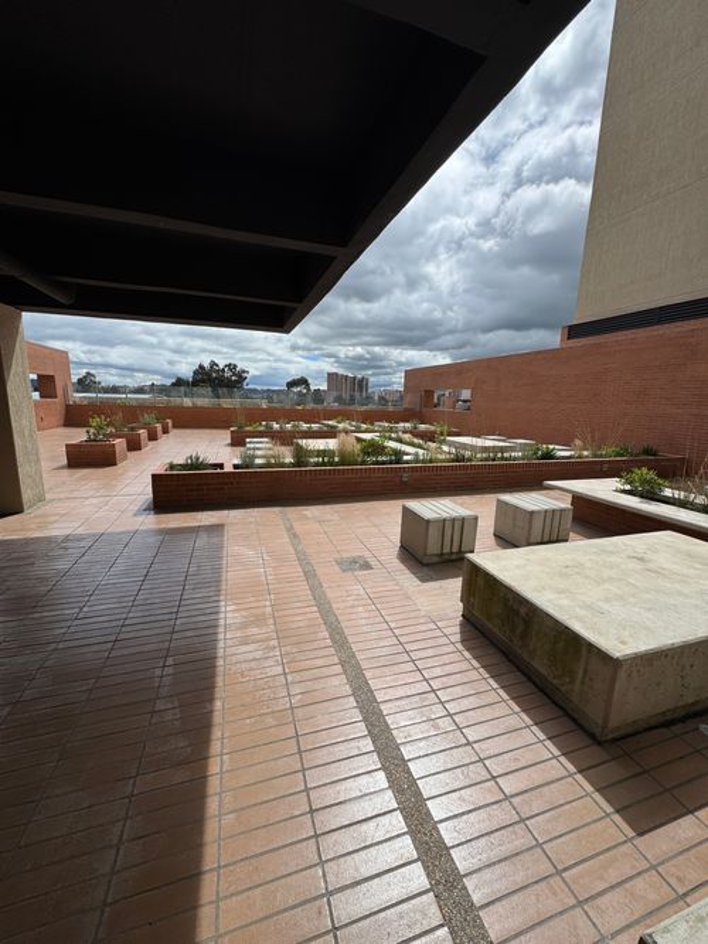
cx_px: 354
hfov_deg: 85.7
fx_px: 382
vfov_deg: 102.1
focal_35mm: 14
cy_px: 472
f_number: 2.2
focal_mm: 2.22
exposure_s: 1/3106
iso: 50
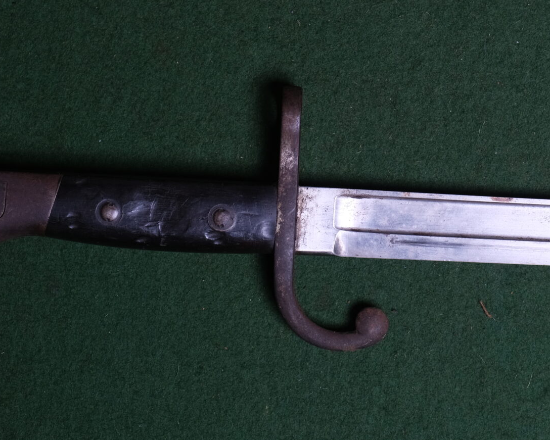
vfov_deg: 13.1
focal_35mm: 117
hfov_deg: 16.3
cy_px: 54
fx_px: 1905
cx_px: 430
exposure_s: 1/160
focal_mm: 35.3
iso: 320
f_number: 5.6
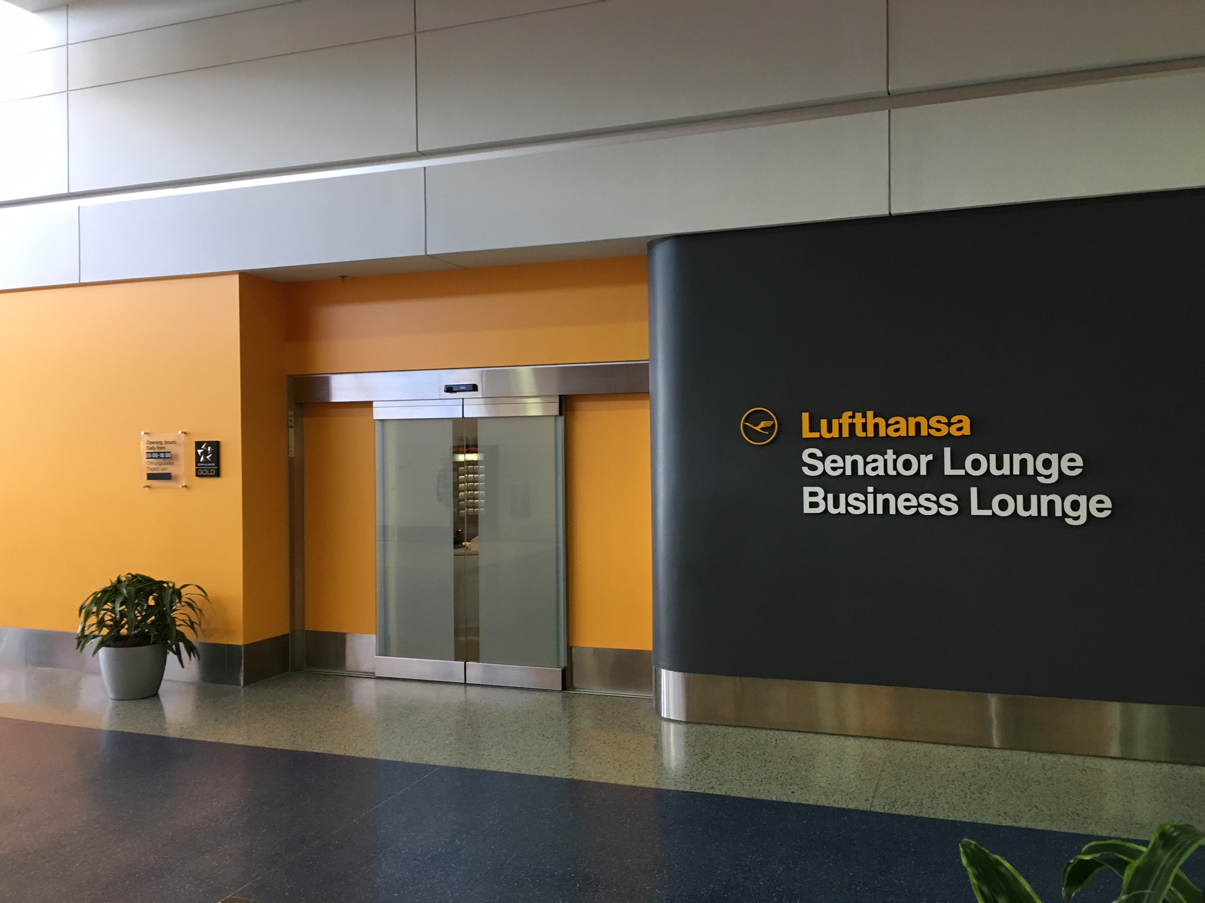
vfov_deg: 48.2
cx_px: 602
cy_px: 452
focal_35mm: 29
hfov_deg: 61.7
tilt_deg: +0.6
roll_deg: +0.9
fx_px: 1010
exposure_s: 1/30
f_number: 2.2
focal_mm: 4.15
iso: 100
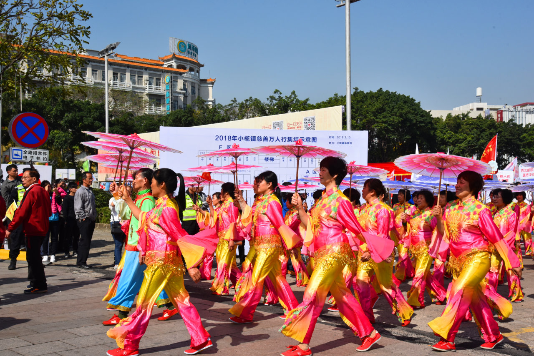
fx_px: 653
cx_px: 267
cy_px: 178
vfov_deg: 30.5
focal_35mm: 44
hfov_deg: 44.5
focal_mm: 44
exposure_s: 1/800
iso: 800
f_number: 14
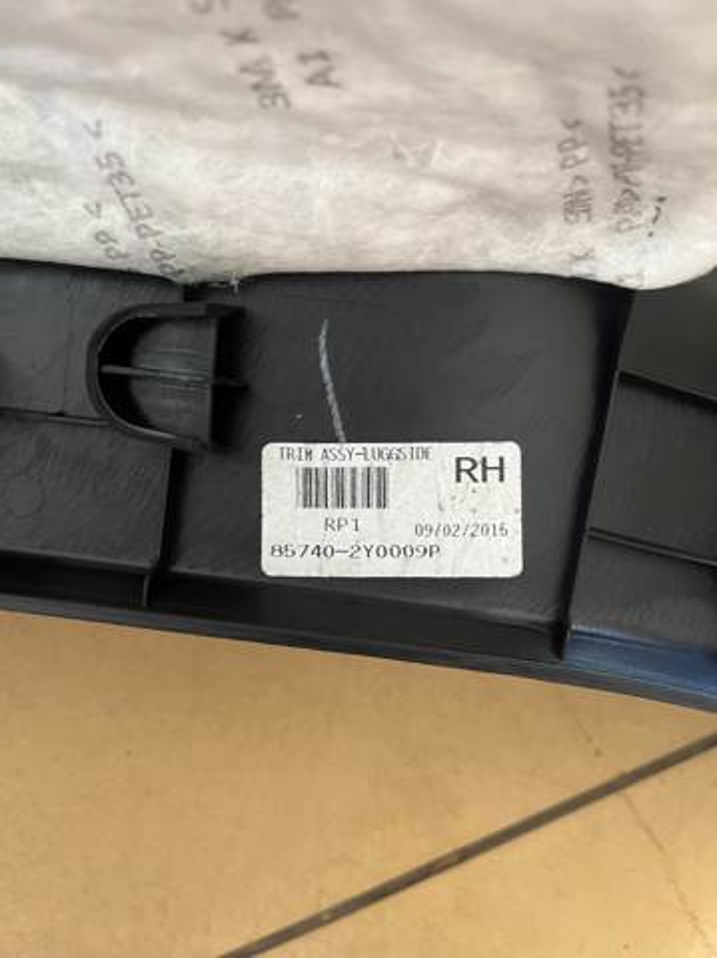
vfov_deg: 67.4
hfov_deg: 53.0
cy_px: 479
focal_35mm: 26
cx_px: 358
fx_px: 719
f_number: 1.6
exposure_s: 1/50
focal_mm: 5.1
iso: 200
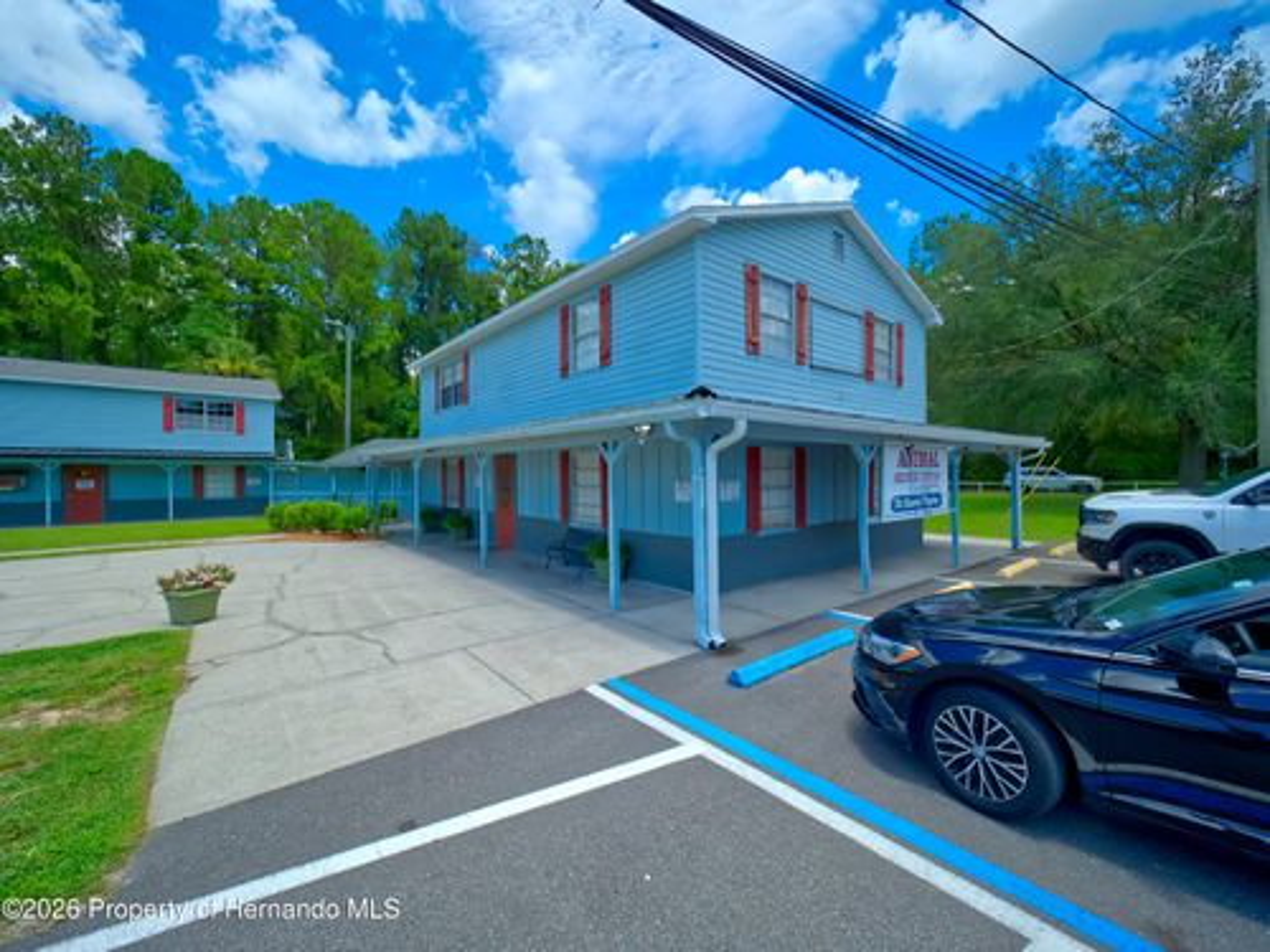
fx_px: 514
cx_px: 635
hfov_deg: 102.1
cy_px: 476
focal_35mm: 14
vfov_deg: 85.7
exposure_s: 1/2500
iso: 200
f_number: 2.8
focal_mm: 7
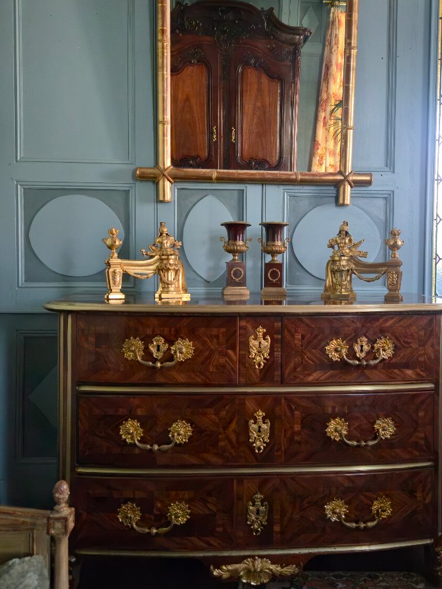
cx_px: 263
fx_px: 511
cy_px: 281
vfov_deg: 59.9
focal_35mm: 30
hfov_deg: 46.6
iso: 800
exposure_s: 1/50
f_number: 1.8
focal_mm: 5.4
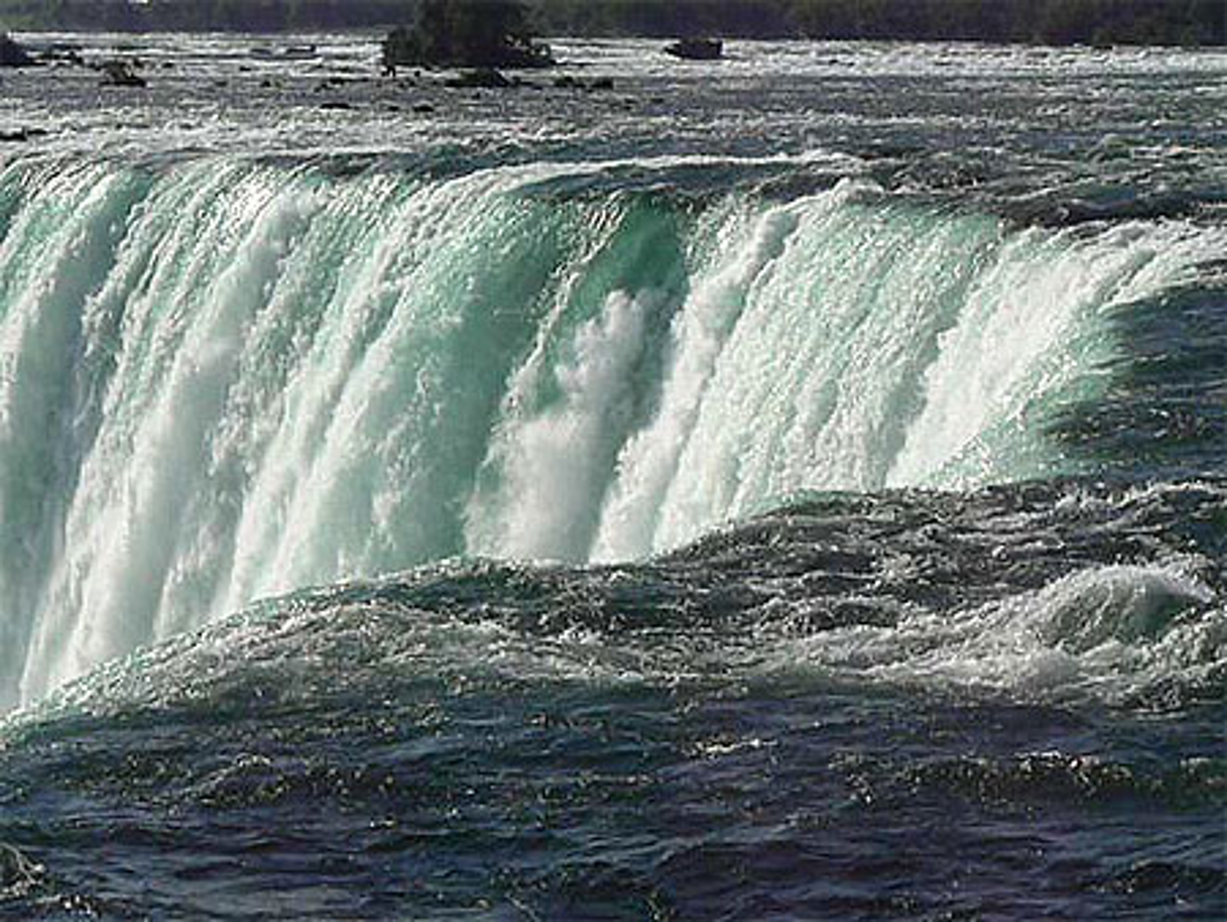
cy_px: 461
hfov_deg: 16.8
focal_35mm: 117
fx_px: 4149
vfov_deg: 12.7
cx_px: 614
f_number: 8
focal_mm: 19.5
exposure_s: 1/1600
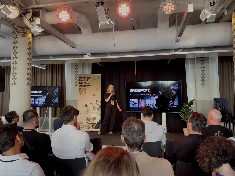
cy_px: 88
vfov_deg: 56.8
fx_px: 163
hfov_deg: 71.6
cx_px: 118
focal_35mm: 24
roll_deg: +0.1
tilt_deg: +3.2
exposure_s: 1/93
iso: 200
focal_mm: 6.86
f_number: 1.78
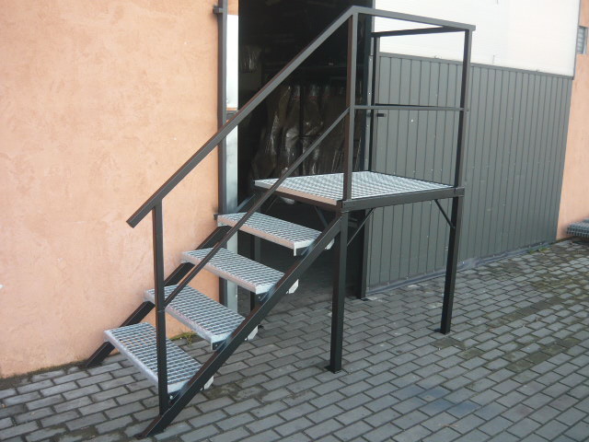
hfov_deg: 55.4
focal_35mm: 33
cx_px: 294
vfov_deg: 42.9
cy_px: 221
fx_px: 562
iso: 100
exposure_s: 1/80
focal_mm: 5.5
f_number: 2.8
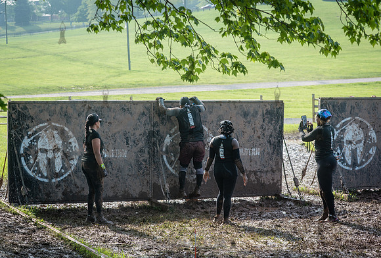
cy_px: 123
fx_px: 980
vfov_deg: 15.0
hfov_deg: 22.0
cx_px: 179
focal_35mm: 92
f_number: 4.5
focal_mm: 86
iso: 250
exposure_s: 1/400
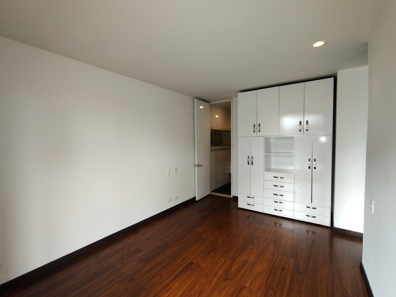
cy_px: 148
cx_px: 198
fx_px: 183
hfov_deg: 94.5
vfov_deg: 78.1
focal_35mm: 16
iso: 350
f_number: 2.2
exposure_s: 1/60
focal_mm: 1.66
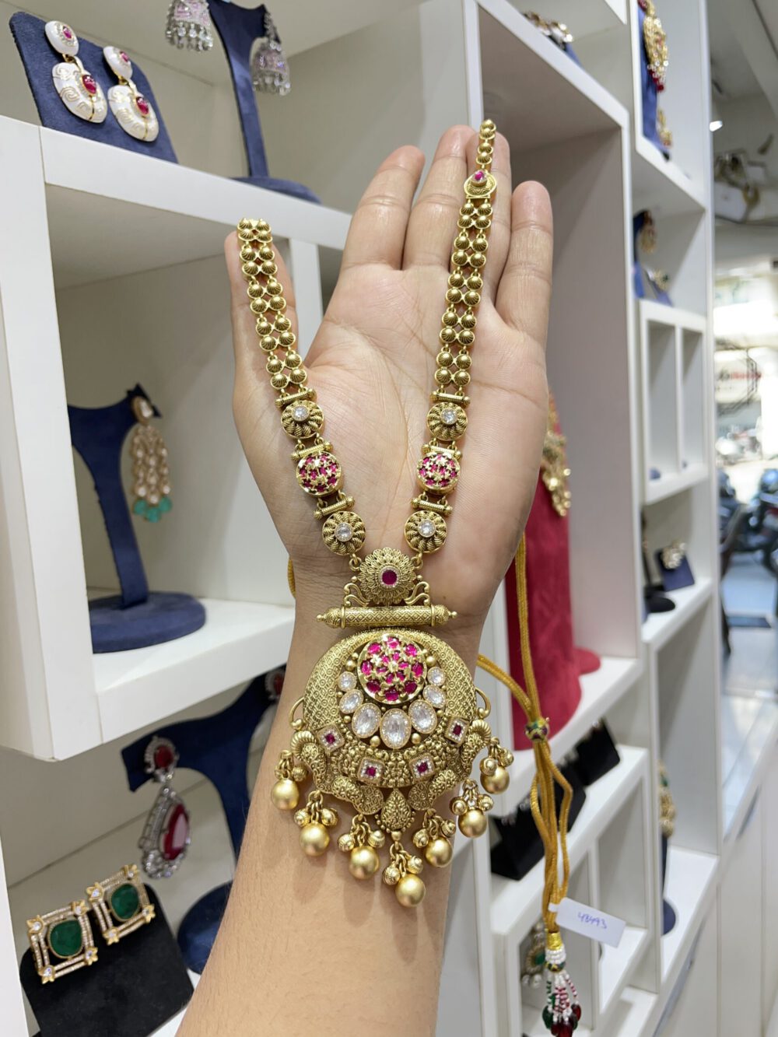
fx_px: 779
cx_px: 389
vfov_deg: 67.3
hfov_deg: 53.1
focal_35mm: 26
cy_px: 518
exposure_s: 1/100
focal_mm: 4.2
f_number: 1.6
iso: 32
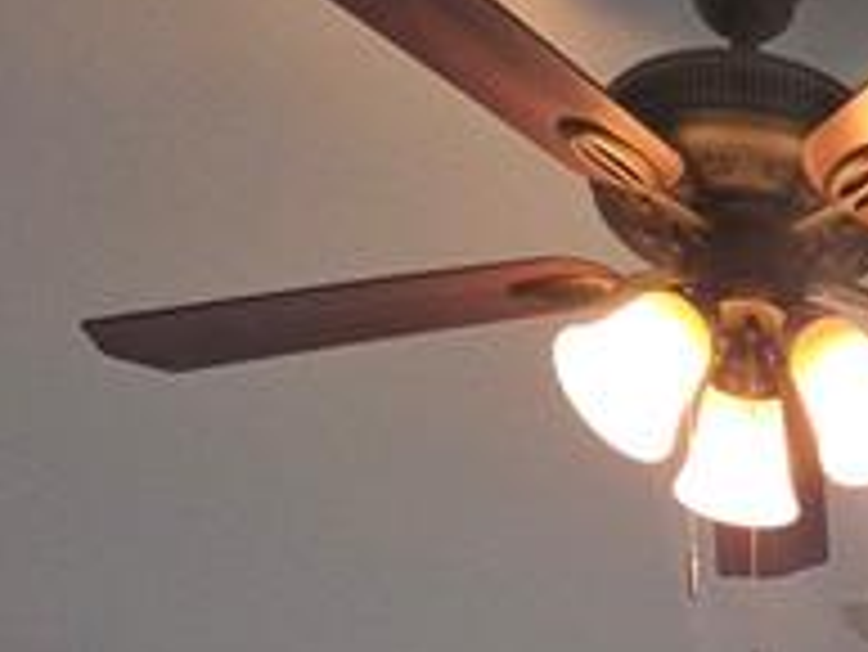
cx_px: 1183
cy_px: 1398
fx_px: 1731
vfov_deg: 15.6
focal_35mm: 69
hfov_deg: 24.0
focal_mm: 2.2
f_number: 1.9
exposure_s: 1/60
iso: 100
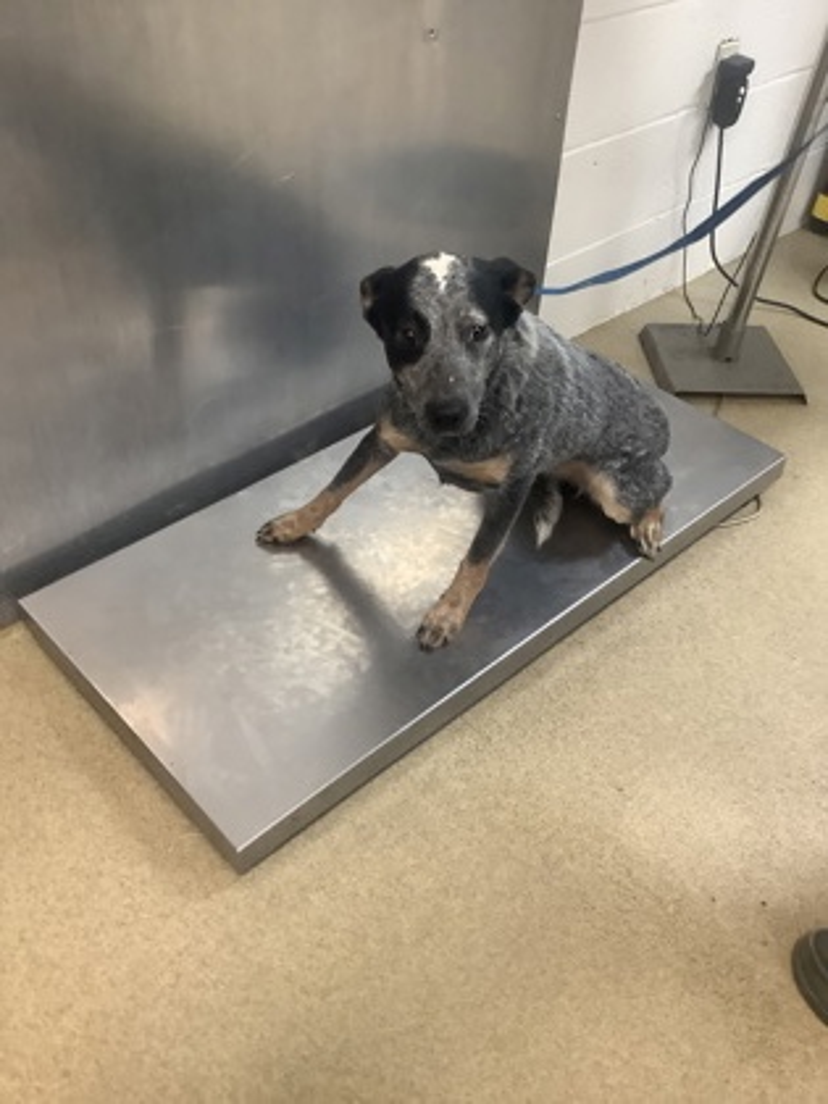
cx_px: 414
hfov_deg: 45.4
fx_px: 989
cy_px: 552
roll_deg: -4.0
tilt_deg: -39.9
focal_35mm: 31
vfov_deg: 58.4
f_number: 2.4
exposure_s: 1/50
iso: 200
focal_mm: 3.3
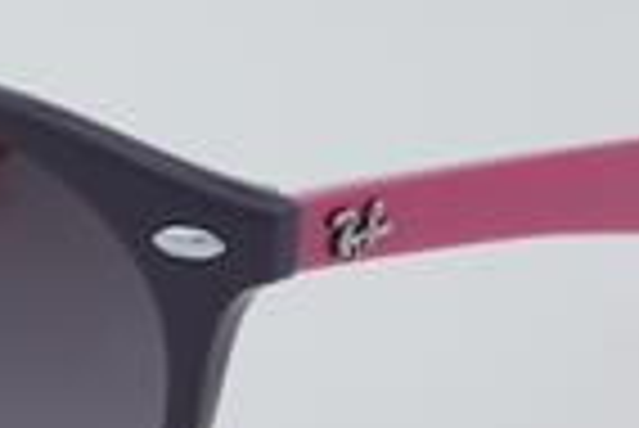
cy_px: 302
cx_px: -81
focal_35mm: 211
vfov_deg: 6.5
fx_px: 3749
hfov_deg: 9.6
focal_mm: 50
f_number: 29
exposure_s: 1/4
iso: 100
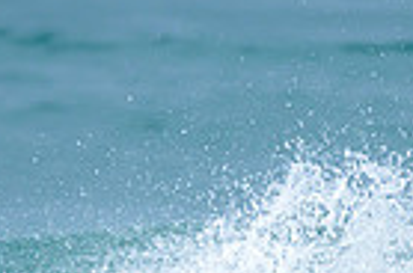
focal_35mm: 4058
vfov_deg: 0.3
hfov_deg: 0.5
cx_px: 420
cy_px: 508
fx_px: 46448
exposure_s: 1/2000
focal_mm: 800
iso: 280
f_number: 6.3
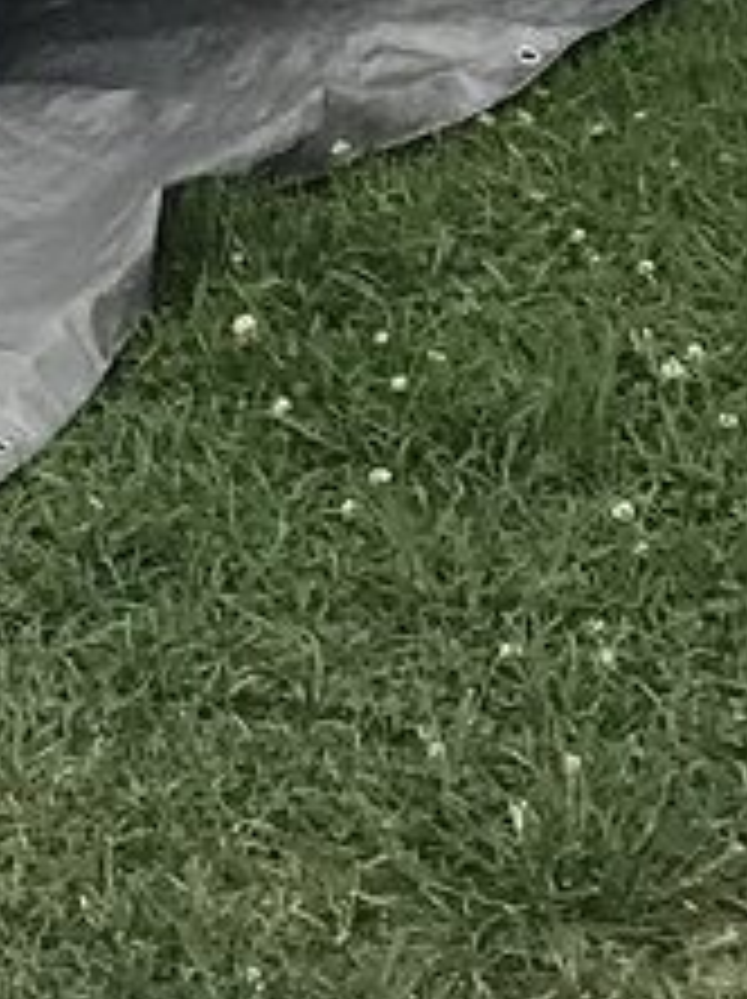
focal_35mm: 202
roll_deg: -2.1
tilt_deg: +2.2
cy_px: -2025
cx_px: -716
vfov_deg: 8.3
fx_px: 5823
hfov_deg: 7.1
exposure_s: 1/2227
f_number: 1.8
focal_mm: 3.99
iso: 20
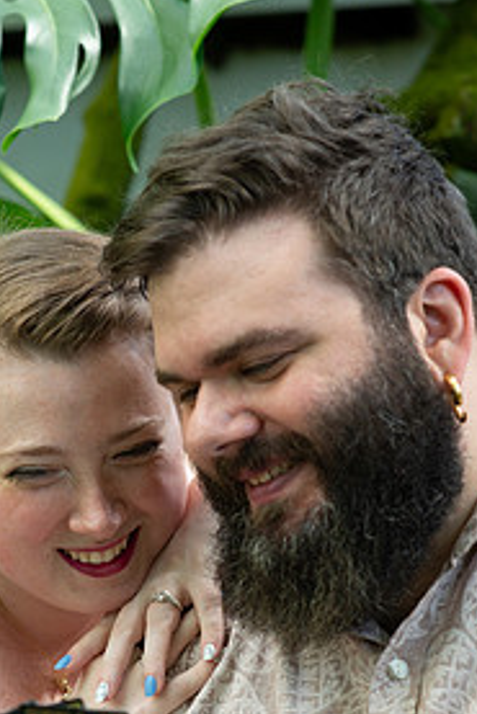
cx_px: 137
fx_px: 2739
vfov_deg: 14.8
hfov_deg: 9.9
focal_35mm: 138
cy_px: 531
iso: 1000
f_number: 4
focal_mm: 85
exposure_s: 1/160
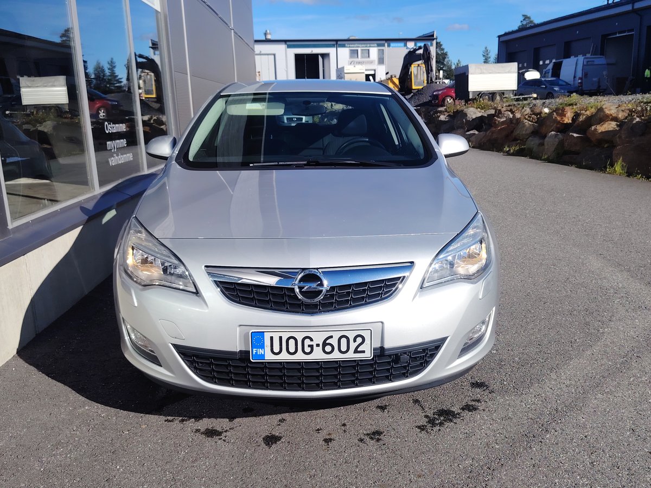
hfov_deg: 56.8
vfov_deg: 44.2
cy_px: 244
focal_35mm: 32
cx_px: 326
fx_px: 602
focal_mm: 5.25
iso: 100
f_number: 1.75
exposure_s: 1/1255
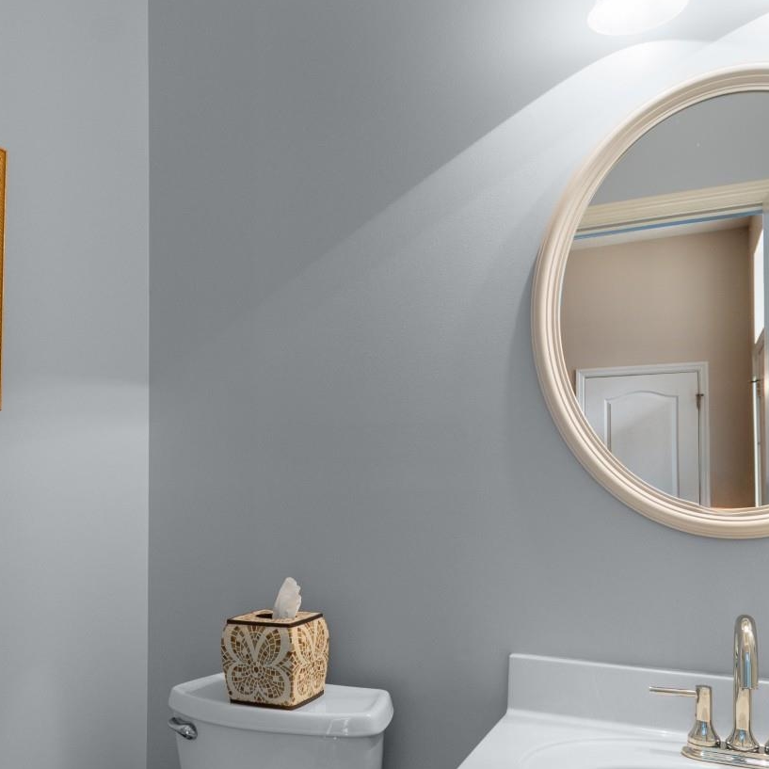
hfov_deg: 50.2
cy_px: 483
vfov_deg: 50.6
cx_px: 260
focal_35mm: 32
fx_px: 804
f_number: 4.8
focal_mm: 13
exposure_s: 1/6
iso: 100
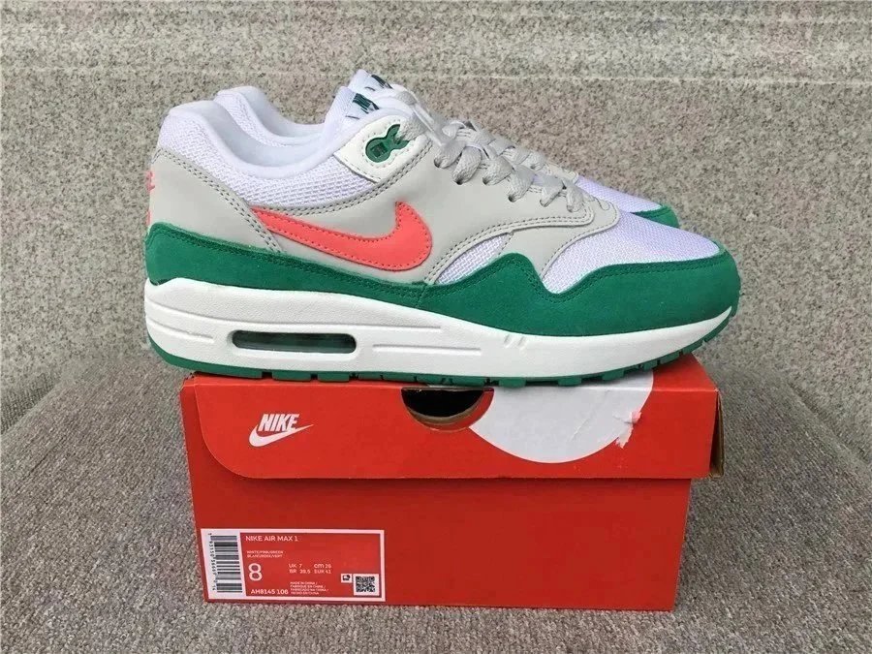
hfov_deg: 58.4
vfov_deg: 45.4
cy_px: 327
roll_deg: -0.5
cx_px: 436
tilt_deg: -18.5
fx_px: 781
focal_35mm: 31
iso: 32
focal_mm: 3.3
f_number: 2.4
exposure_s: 1/50
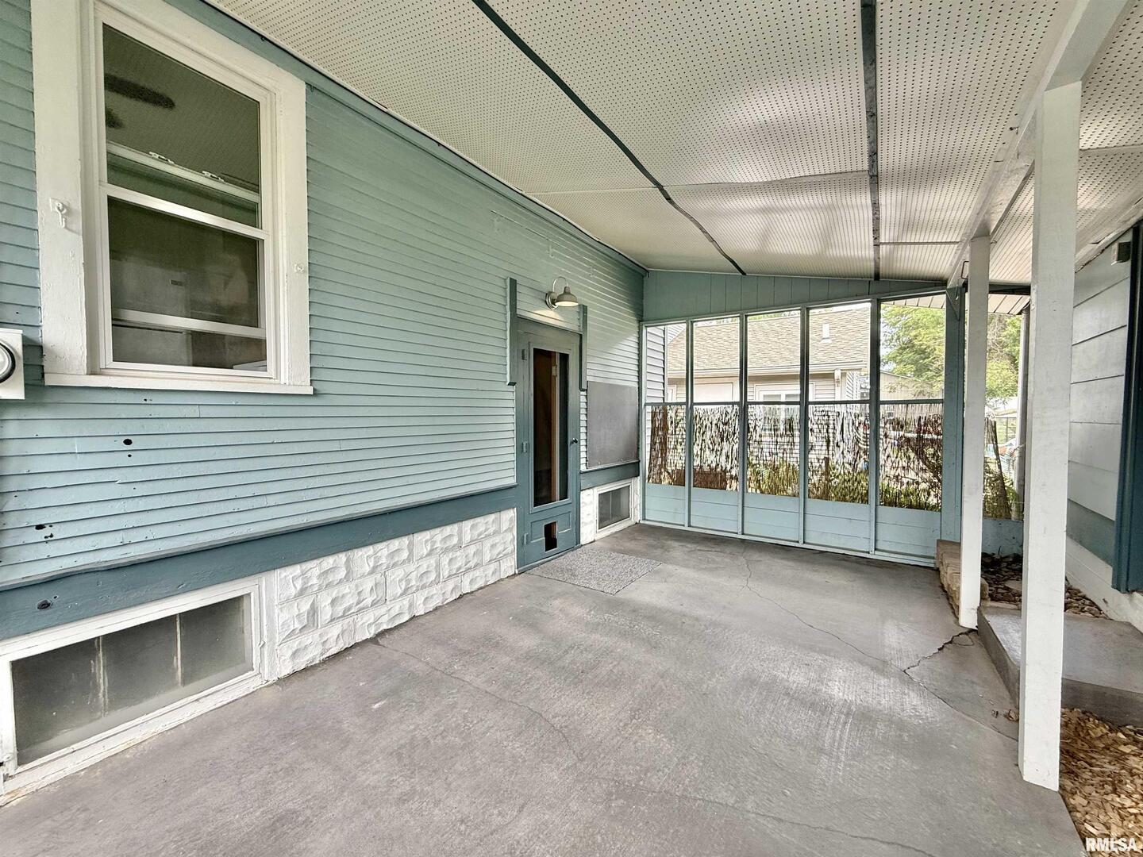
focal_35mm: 14
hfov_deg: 102.1
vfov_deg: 85.7
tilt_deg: -1.2
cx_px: 572
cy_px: 428
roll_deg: -0.4
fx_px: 462
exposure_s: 1/100
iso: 64
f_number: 2.2
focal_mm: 2.22
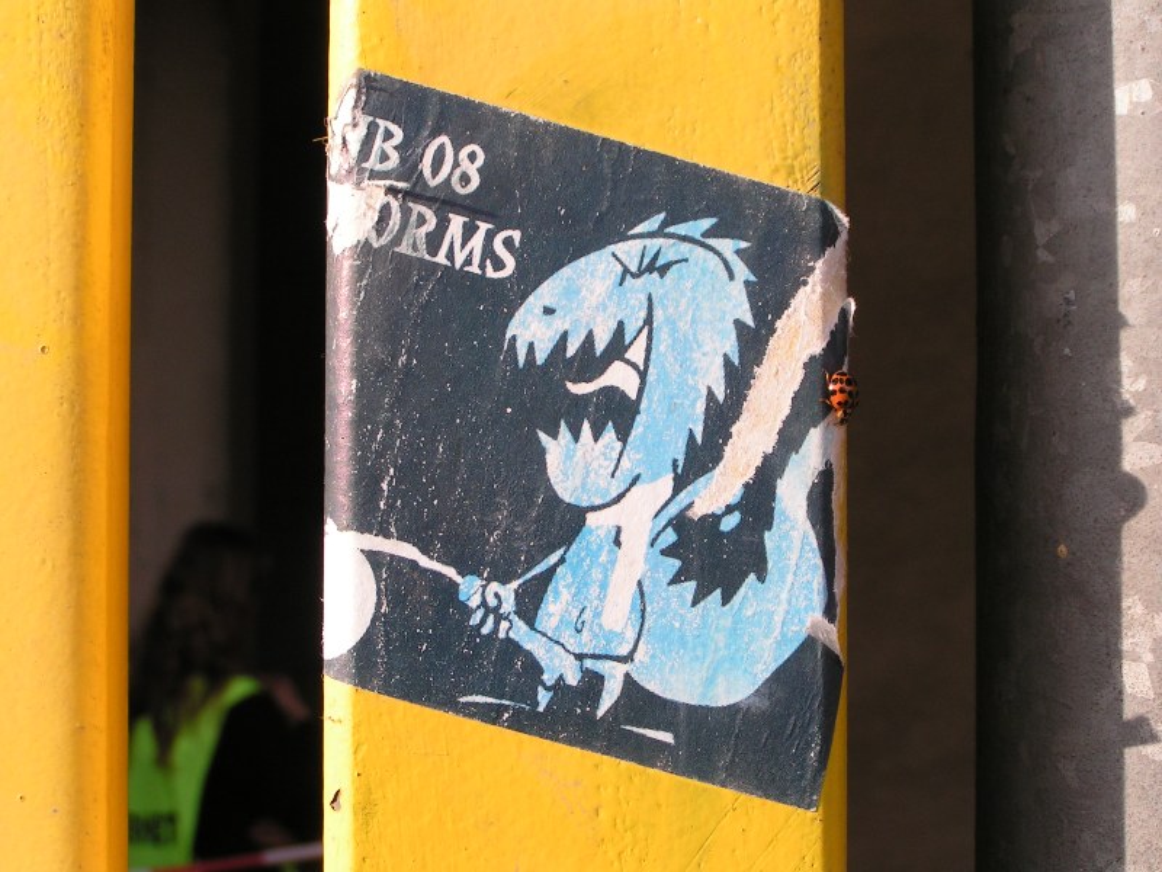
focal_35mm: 75
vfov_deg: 19.6
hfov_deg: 26.0
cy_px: 436
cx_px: 581
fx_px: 2518
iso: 50
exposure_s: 1/160
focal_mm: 11.5
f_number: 5
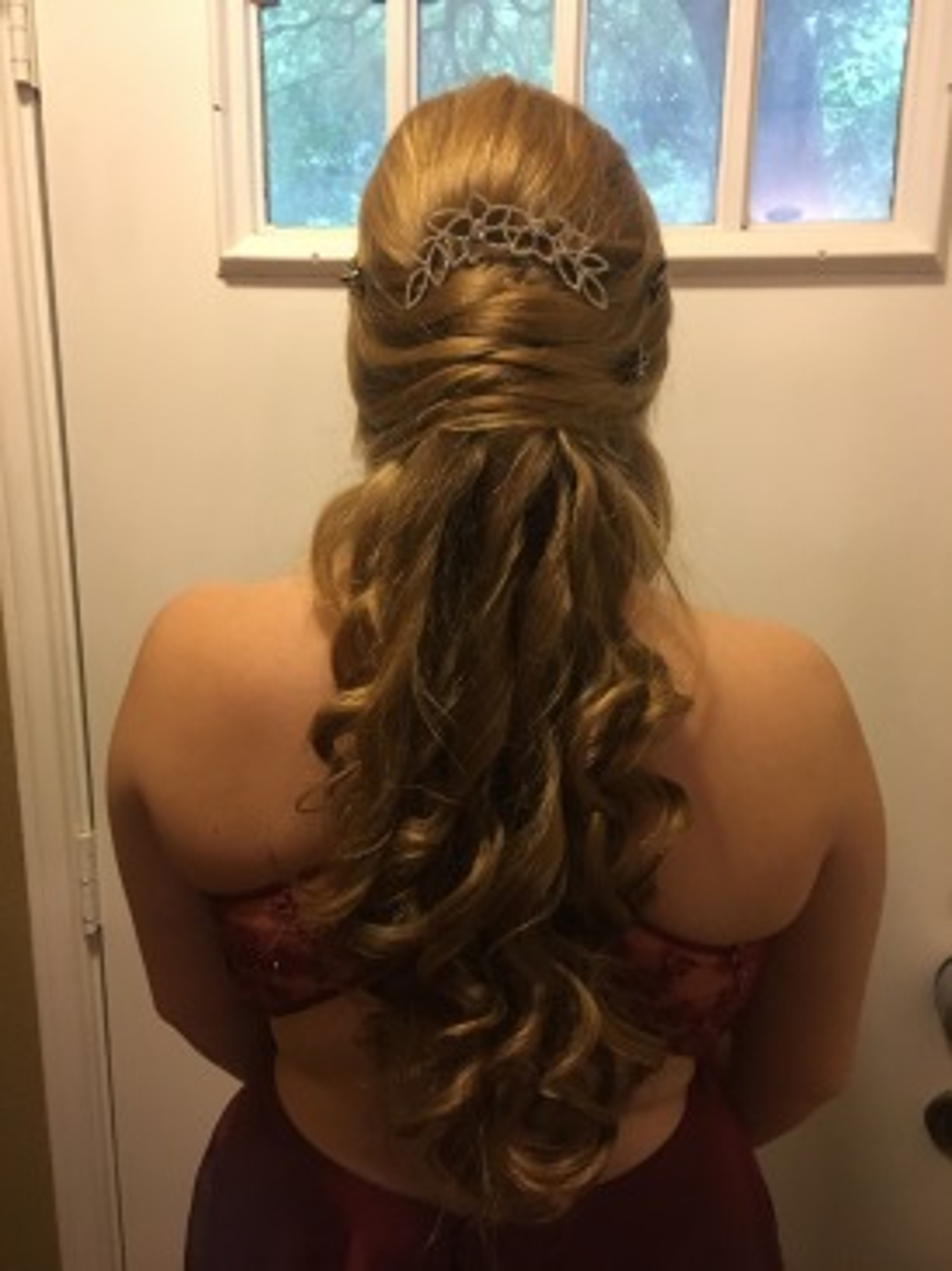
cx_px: 476
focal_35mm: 29
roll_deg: +1.9
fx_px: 1065
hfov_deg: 48.2
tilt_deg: -14.3
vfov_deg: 61.7
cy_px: 636
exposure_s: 1/30
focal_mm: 4.15
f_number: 2.2
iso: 200
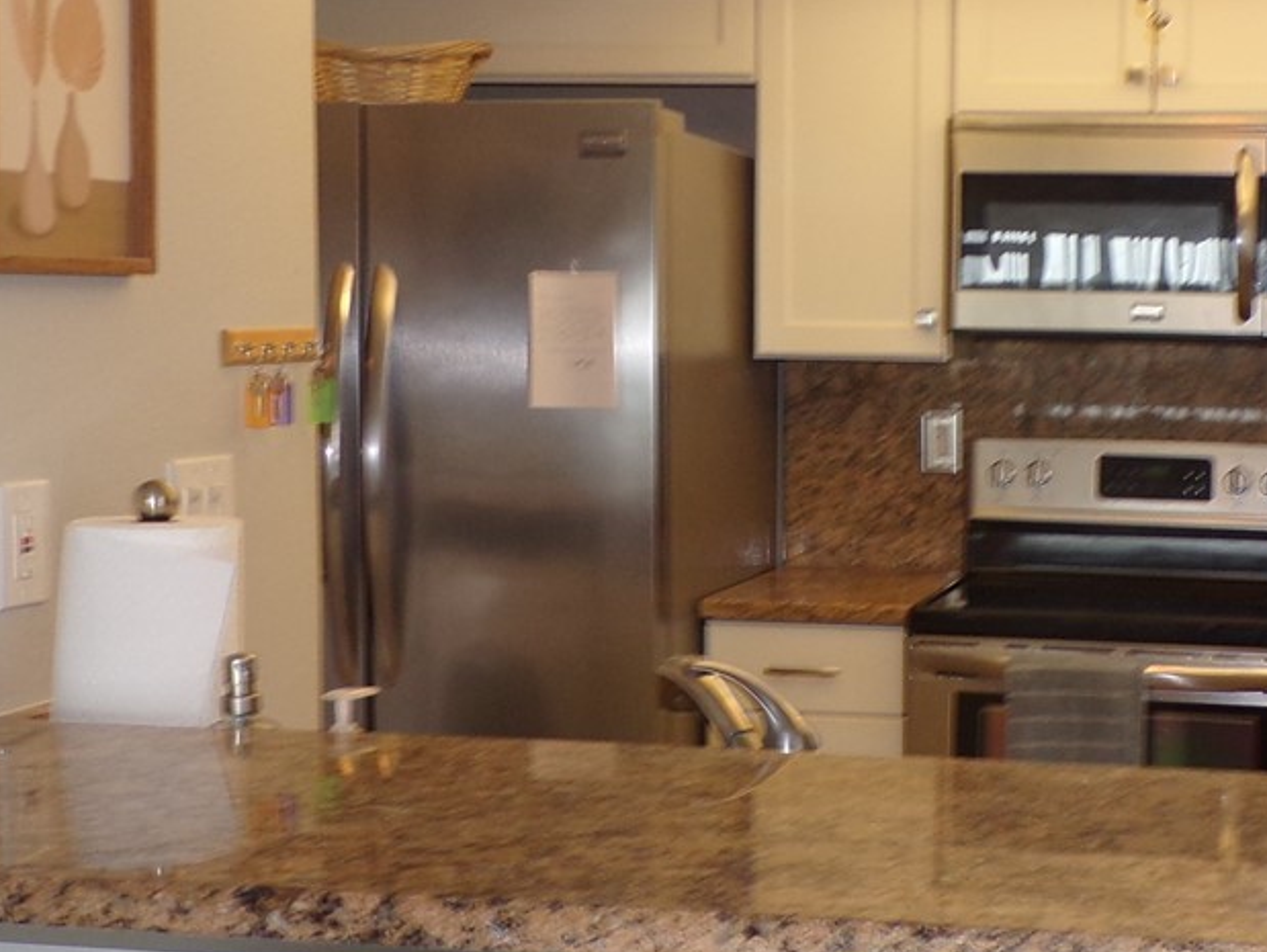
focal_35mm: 62
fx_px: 2271
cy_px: 471
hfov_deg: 30.5
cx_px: 999
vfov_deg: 23.7
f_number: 3
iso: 106
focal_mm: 4.3
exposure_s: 1/34
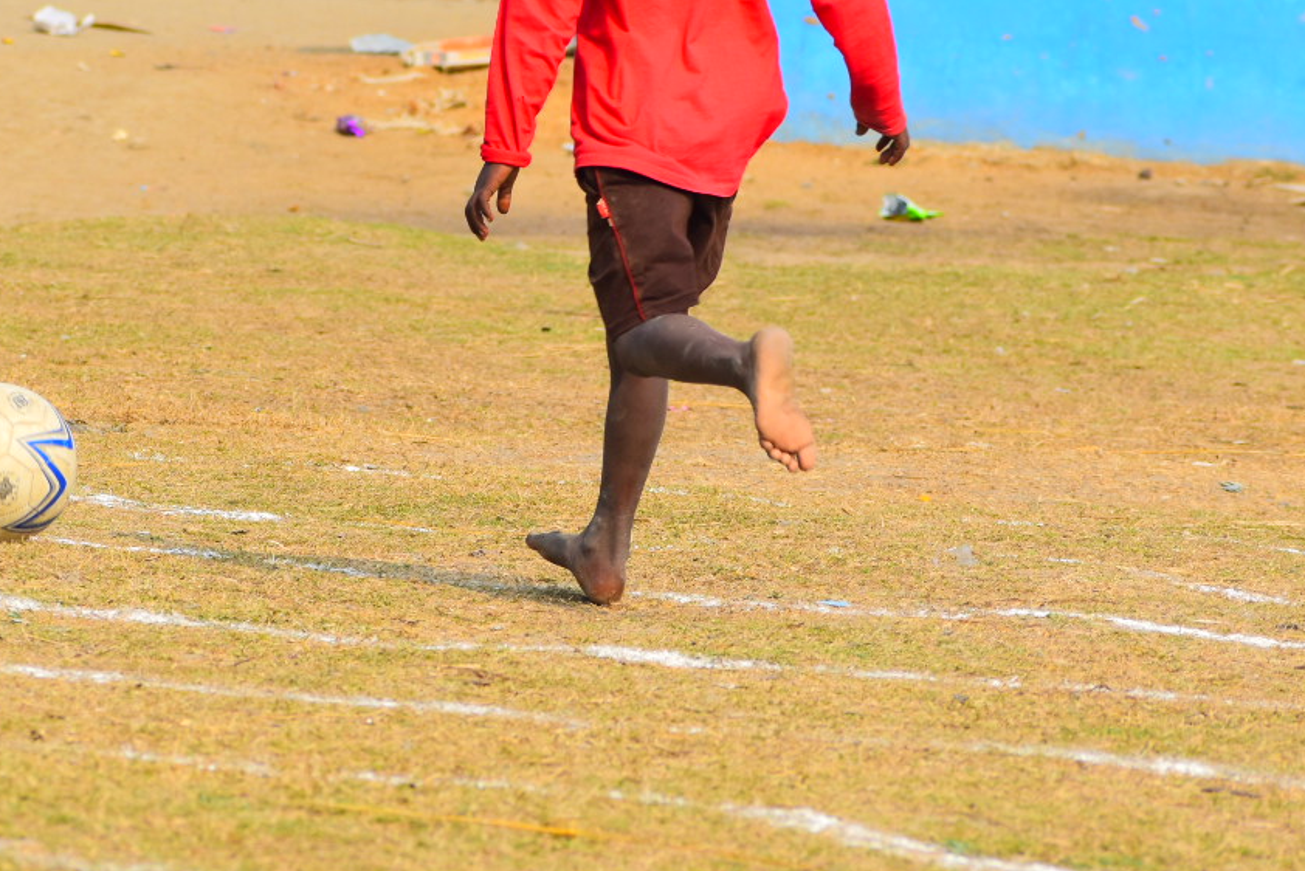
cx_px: 315
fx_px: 17259
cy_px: 313
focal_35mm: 476
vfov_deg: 2.9
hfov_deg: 4.3
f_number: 8
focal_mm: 165
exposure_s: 1/500
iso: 110
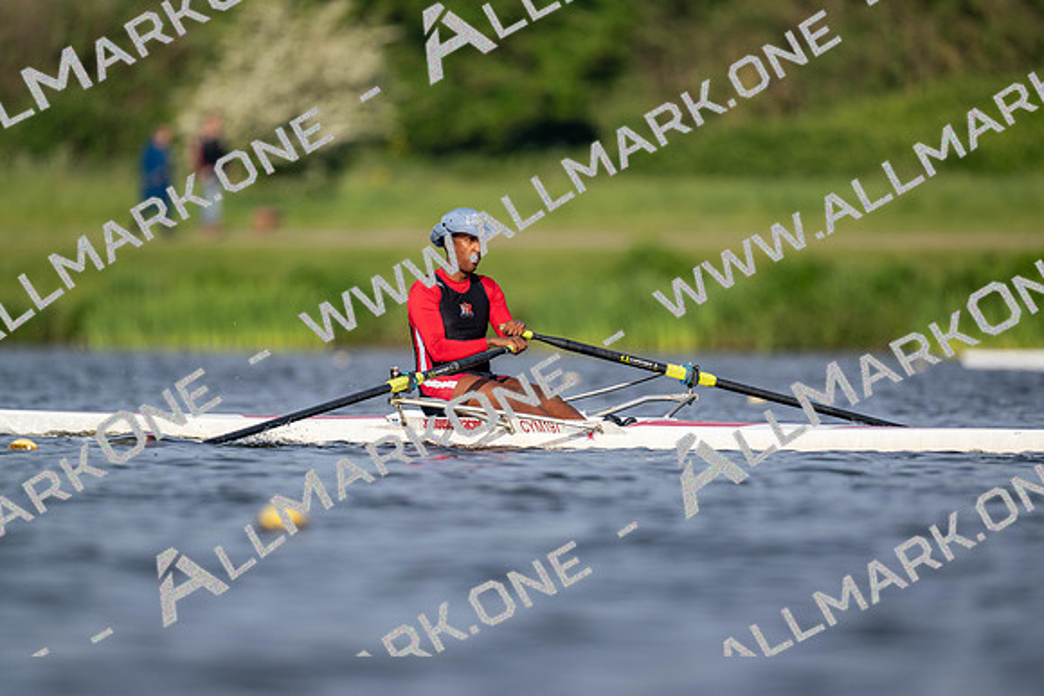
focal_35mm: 600
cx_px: 522
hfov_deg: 3.4
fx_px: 17403
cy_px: 348
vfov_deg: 2.3
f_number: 4
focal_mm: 600
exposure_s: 1/2500
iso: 220
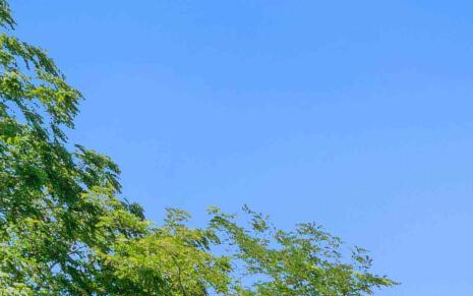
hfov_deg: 12.2
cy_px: 904
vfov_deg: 10.2
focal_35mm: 92
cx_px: 1356
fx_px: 1186
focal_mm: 14
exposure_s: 1/200
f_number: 14
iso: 320
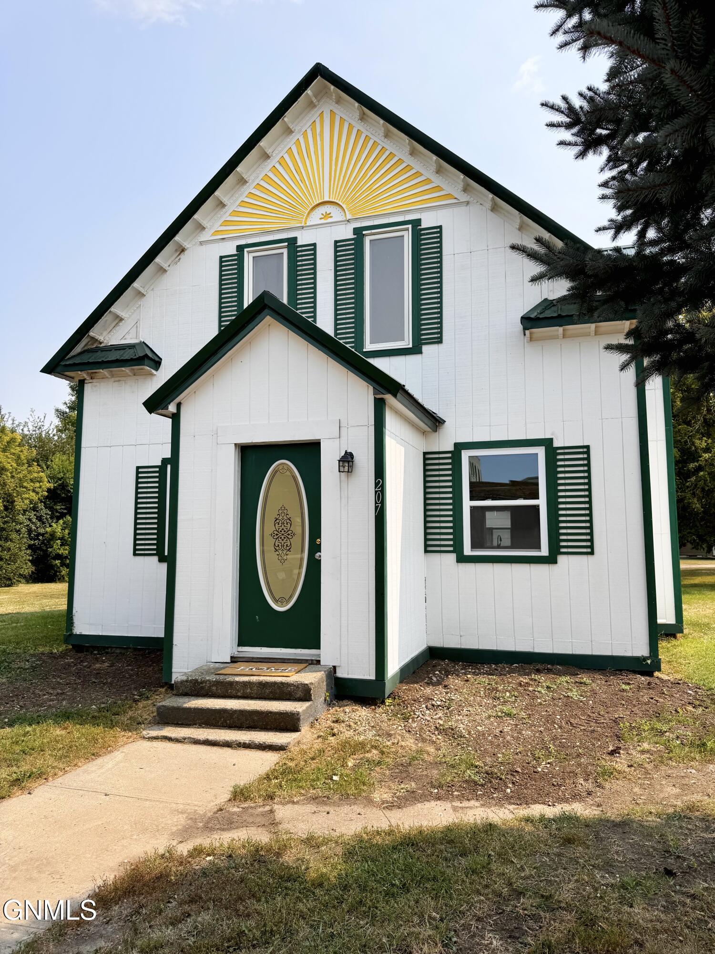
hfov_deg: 56.8
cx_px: 358
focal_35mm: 24
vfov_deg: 71.6
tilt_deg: +6.1
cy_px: 477
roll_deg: +0.9
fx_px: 661
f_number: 1.78
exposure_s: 1/4950
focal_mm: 6.76
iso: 80
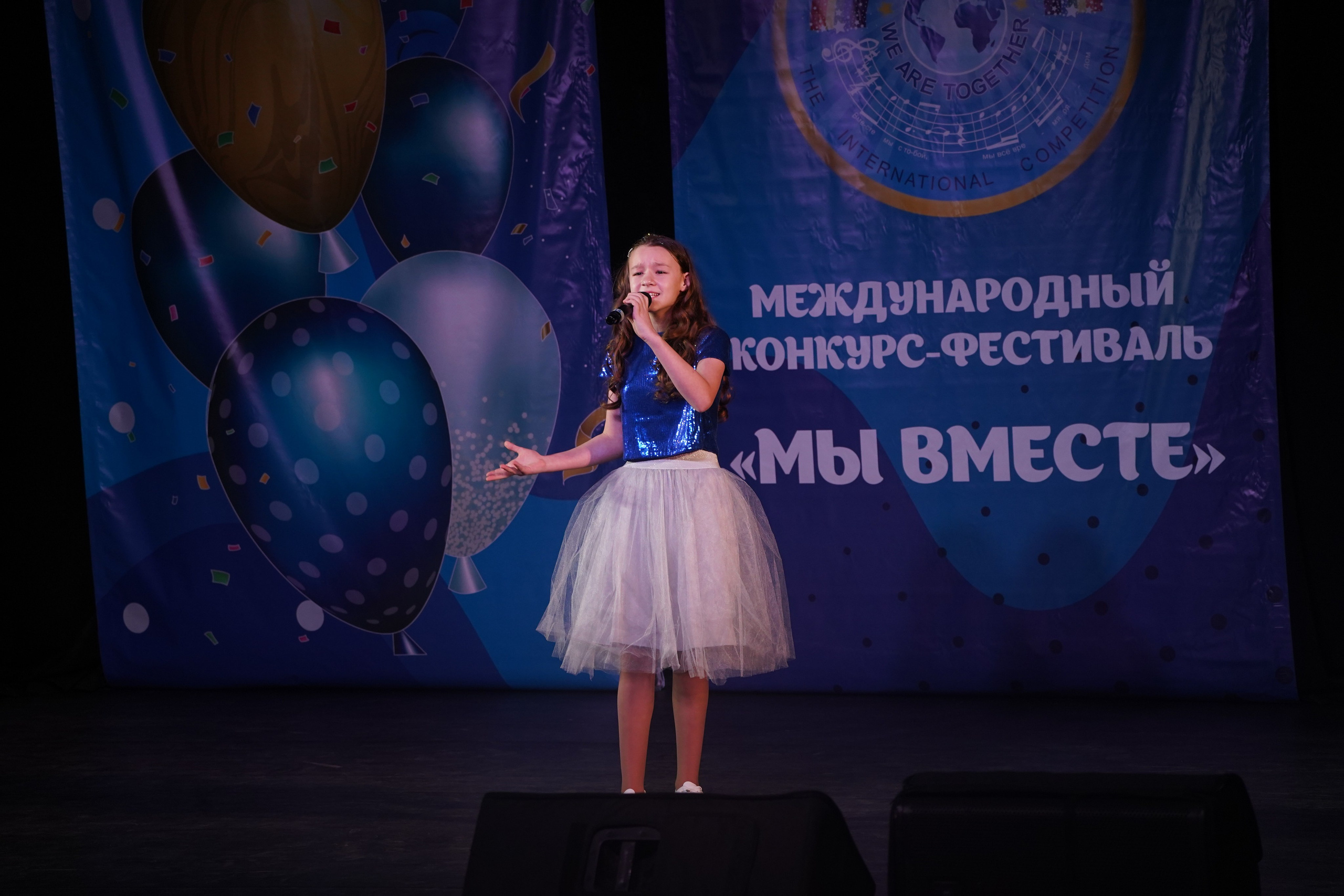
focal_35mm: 131
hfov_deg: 15.6
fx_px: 4891
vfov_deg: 10.5
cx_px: 672
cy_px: 448
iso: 1600
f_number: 5.6
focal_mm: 131
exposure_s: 1/250
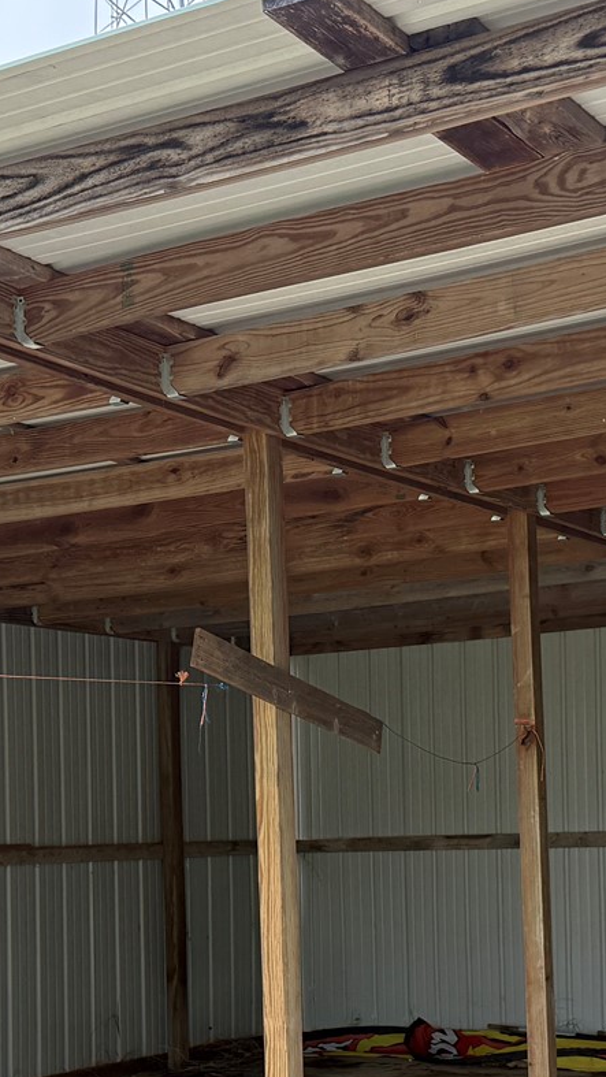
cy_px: 812
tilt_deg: +0.7
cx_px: 425
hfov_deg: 17.7
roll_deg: +2.9
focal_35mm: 68
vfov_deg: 30.5
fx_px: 1941
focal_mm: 6.76
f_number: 1.78
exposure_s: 1/943
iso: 100
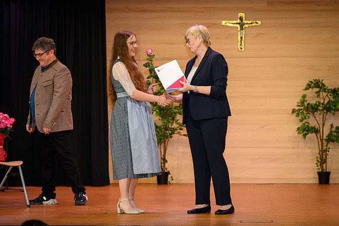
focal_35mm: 124
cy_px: 105
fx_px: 1162
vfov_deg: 11.1
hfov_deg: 16.6
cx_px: 190
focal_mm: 110
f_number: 5
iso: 2000
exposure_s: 1/200
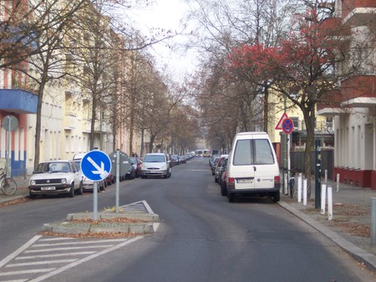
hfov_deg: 22.0
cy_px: 141
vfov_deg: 16.6
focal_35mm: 89
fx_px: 966
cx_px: 188
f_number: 4.1
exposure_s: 1/180
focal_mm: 18.7
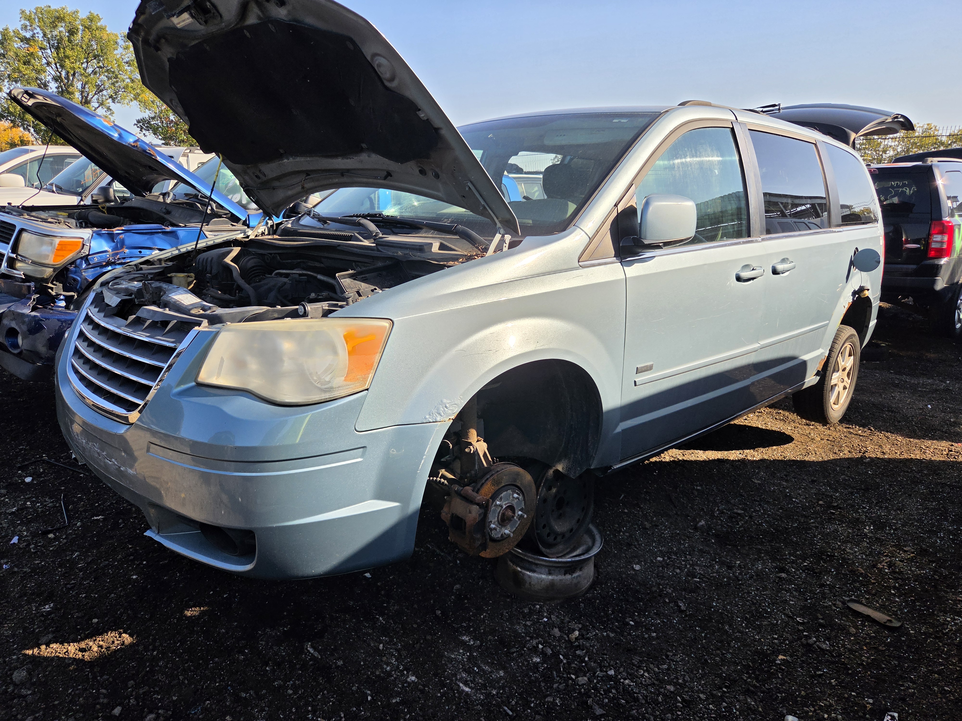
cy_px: 360
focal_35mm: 23
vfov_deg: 58.9
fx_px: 639
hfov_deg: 73.9
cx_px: 481
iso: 80
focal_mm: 5.4
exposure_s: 1/5002
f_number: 1.8
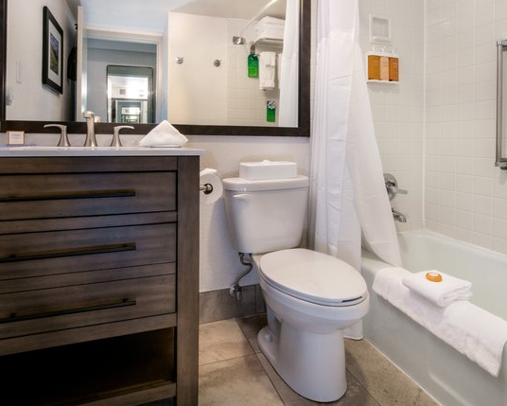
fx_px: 315
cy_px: 157
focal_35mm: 21
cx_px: 247
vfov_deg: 64.8
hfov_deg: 77.6
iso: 400
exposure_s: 1/5
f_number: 22
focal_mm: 15
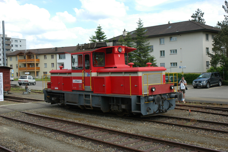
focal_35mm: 46
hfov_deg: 42.4
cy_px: 76
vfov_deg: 28.9
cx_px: 114
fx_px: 294
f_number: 9
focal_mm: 31
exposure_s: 1/320
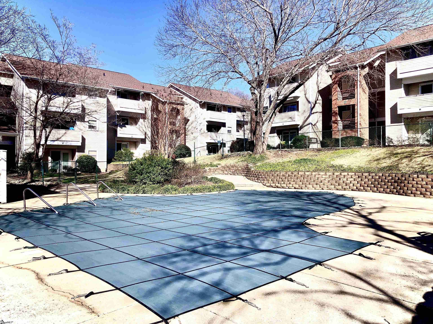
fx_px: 350
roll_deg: +0.6
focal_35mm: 28
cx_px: 216
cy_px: 162
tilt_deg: -0.2
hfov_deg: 63.4
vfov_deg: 49.7
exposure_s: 1/1799
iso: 20
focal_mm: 4
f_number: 1.8
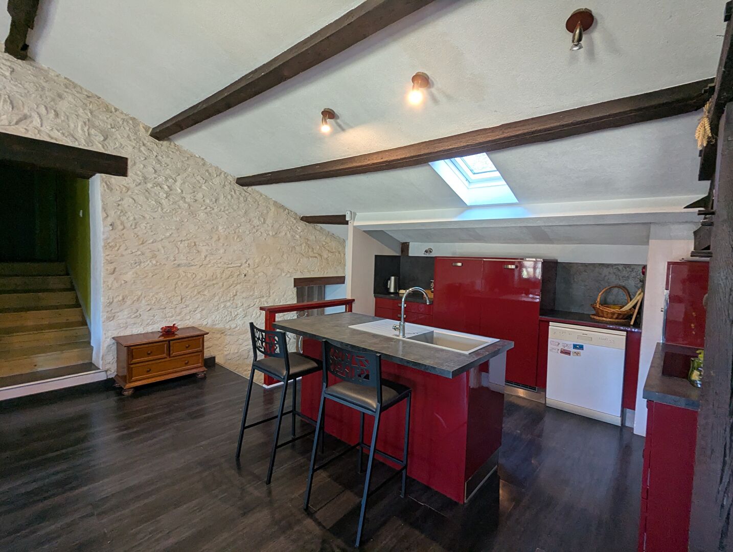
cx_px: 366
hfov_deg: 94.4
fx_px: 339
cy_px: 276
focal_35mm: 16
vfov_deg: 78.3
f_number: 2.2
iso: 181
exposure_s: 1/49.1
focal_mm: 2.35
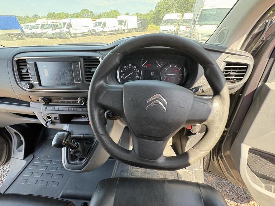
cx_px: 138
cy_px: 103
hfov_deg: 102.1
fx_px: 111
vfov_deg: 85.7
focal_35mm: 14
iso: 160
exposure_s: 1/99
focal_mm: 2.22
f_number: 2.2
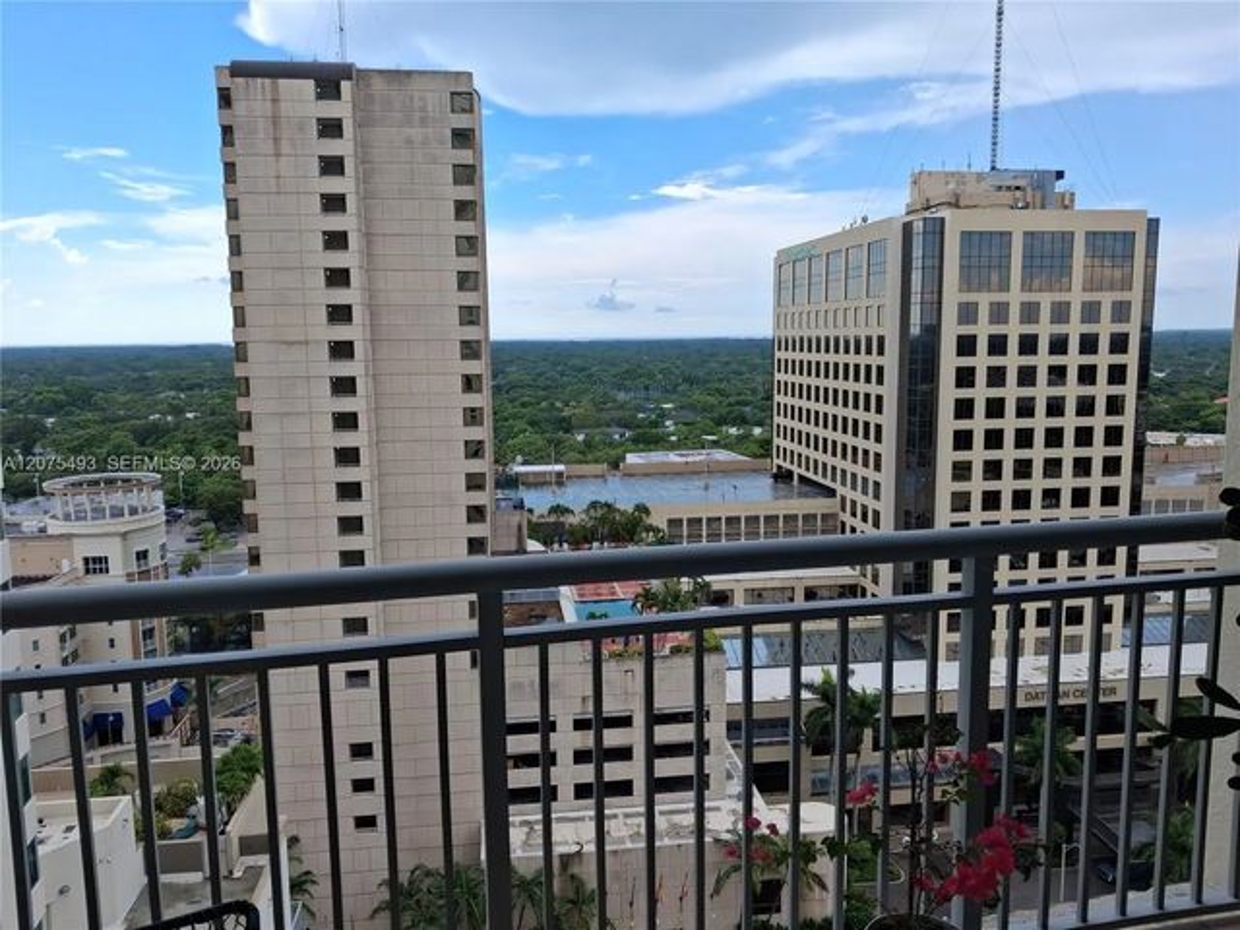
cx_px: 620
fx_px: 967
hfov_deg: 65.3
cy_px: 465
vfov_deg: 51.4
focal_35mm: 27
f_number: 1.8
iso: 25
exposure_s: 1/457
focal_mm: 4
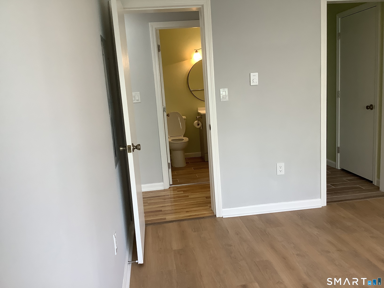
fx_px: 344
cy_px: 144
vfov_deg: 45.4
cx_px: 192
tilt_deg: -11.2
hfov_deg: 58.4
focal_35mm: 31
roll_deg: +3.0
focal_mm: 3.3
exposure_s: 1/60
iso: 80
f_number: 2.4
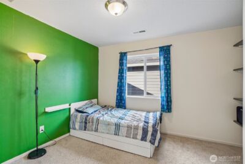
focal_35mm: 16
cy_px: 82
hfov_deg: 96.7
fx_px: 109
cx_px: 122
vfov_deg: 73.8
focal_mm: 16
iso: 400
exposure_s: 1/25
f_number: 8
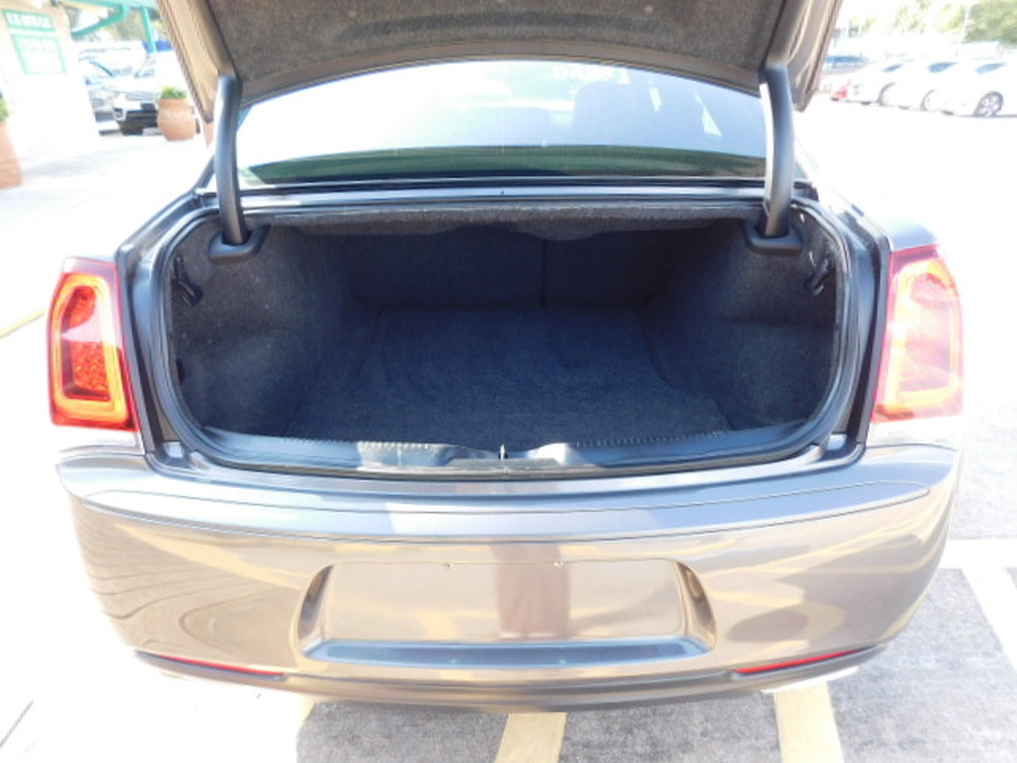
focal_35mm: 23
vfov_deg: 58.9
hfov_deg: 73.9
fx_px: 676
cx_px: 508
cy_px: 382
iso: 125
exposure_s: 1/100
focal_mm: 4
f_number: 3
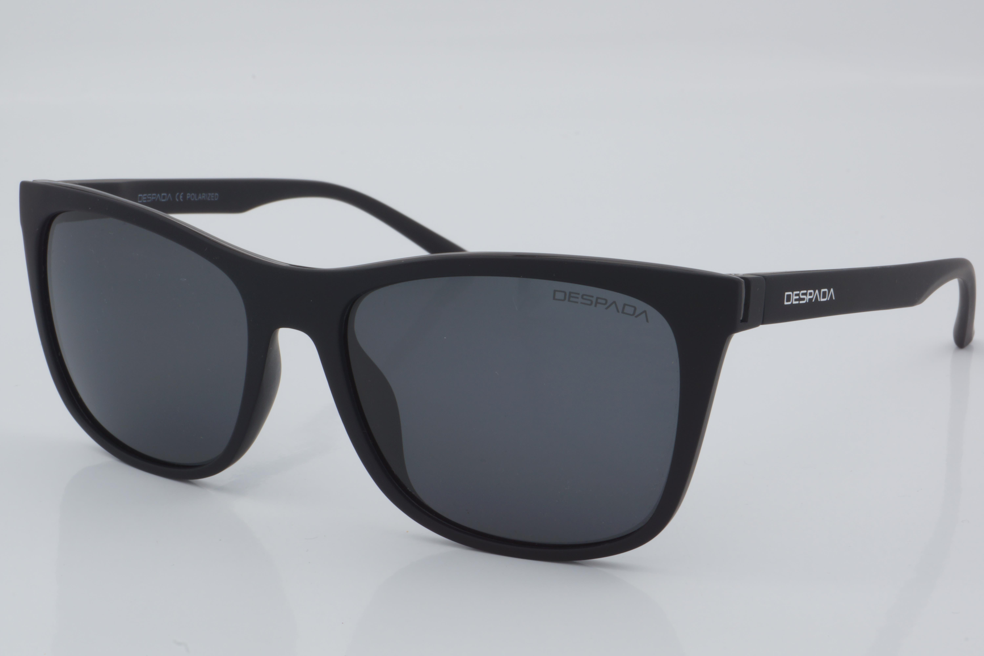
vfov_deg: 18.2
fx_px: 2050
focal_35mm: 75
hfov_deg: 27.0
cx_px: 492
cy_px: 328
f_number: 32
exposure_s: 1/4
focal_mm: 50
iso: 100
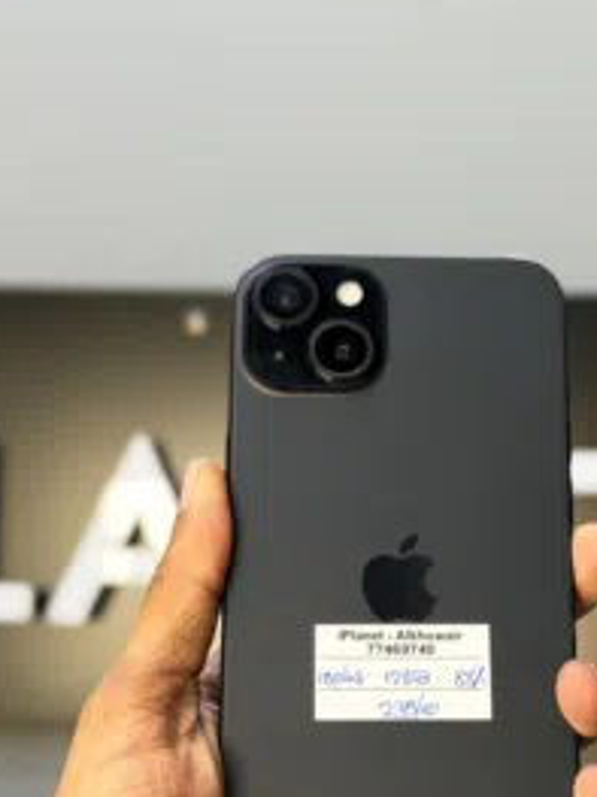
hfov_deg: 20.1
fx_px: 1680
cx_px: 388
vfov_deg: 26.4
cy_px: 567
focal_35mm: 73
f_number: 1.78
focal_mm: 6.76
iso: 80
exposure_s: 1/50
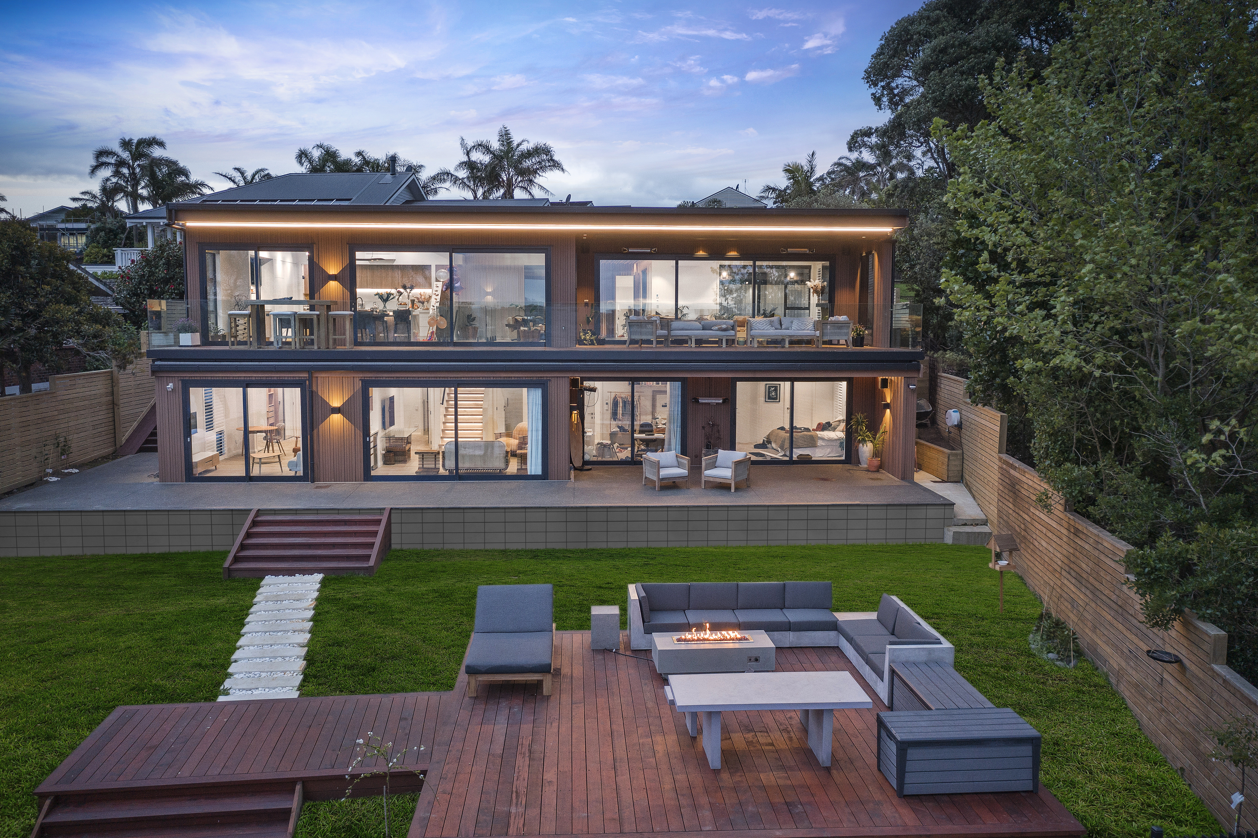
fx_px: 978
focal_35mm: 28
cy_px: 419
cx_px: 629
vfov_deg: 46.4
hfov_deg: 65.5
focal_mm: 10.26
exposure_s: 1/120
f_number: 2.8
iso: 400
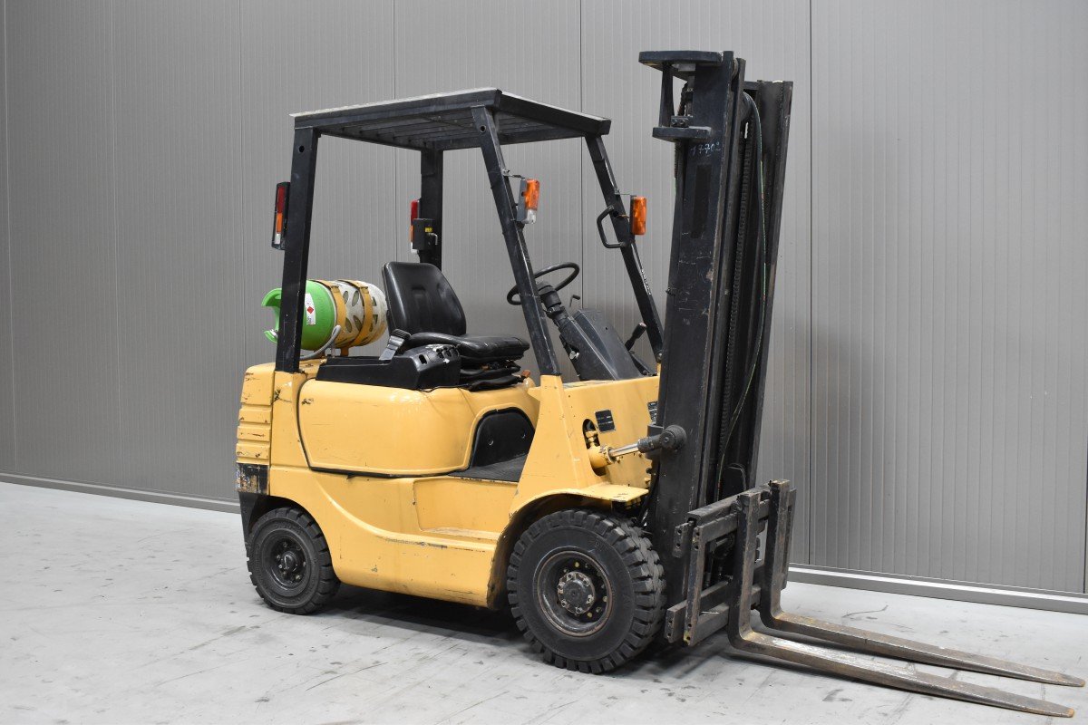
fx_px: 1088
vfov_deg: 36.9
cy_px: 362
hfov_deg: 53.1
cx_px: 544
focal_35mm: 36
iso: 1250
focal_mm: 24
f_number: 5.6
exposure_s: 1/25
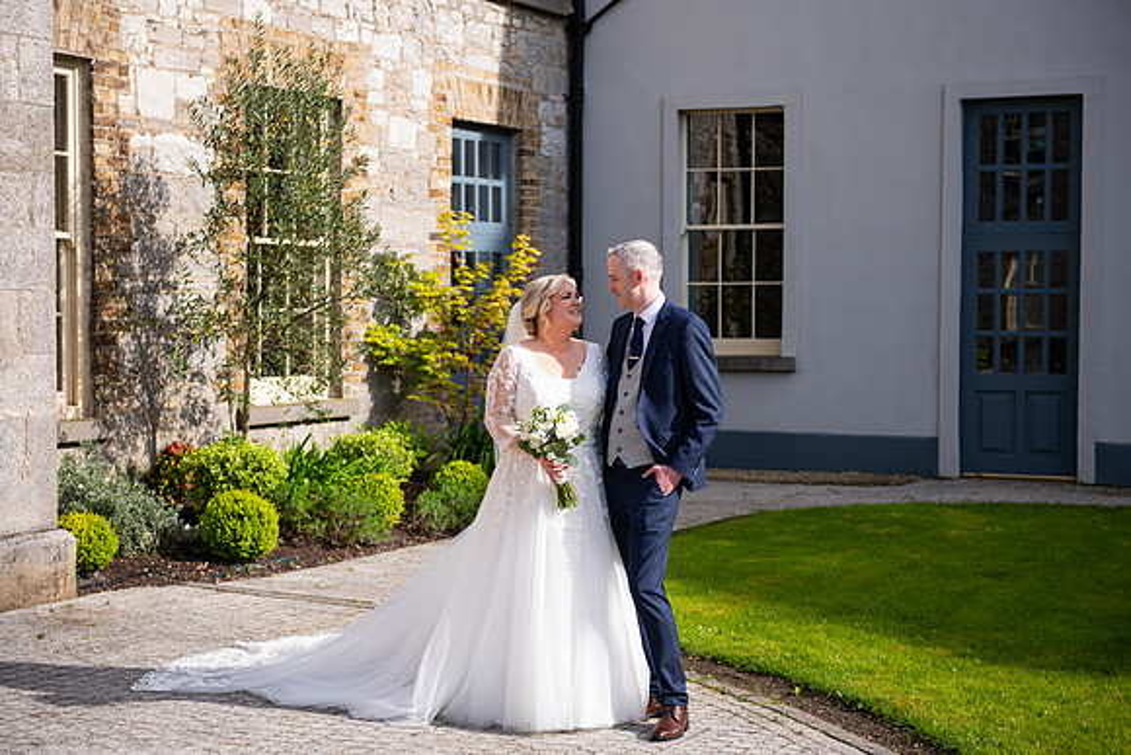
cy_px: 378
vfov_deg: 22.6
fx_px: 1885
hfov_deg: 33.4
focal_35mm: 60
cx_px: 566
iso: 80
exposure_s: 1/500
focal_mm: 60
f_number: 3.5
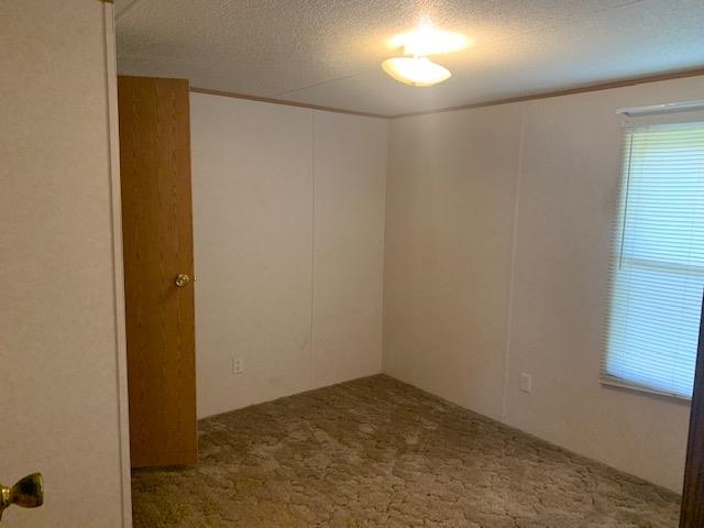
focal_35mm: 26
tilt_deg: -7.6
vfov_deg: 53.1
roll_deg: -1.2
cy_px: 264
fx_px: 529
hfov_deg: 67.3
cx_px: 352
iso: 320
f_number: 1.8
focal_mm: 4.25
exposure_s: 1/60
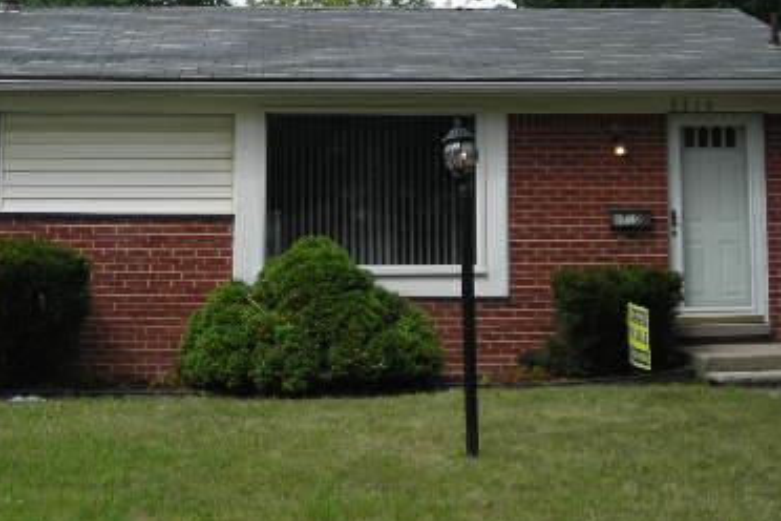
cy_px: 46
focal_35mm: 68
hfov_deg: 29.6
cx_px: 315
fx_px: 1475
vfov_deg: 19.6
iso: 50
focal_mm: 6.3
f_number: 6.4
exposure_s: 1/140
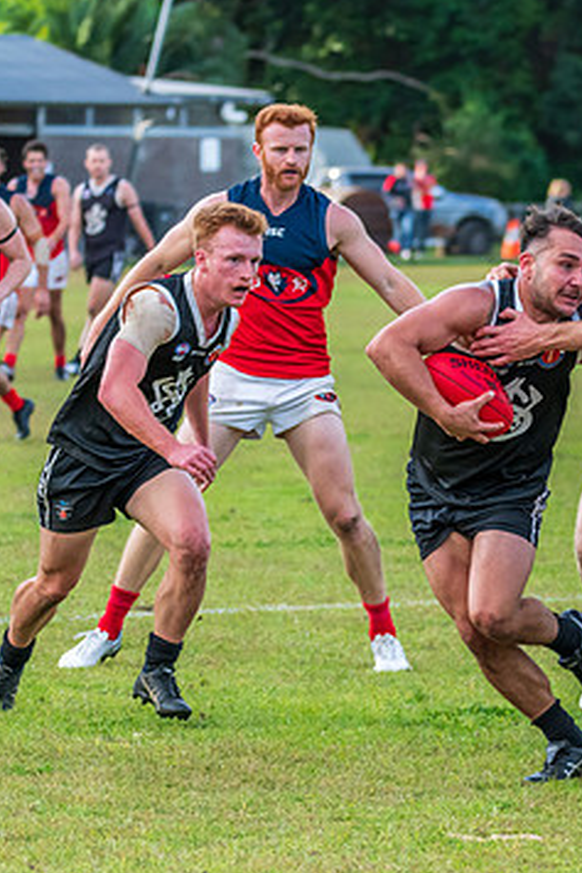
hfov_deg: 4.5
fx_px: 7354
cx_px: 661
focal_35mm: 303
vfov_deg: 6.8
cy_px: 484
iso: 1000
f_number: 5
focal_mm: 150
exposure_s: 1/1250
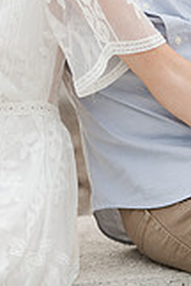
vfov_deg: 5.5
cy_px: -51
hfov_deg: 3.7
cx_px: 48
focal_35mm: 376
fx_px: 2992
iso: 200
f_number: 3.2
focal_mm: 135
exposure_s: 1/160
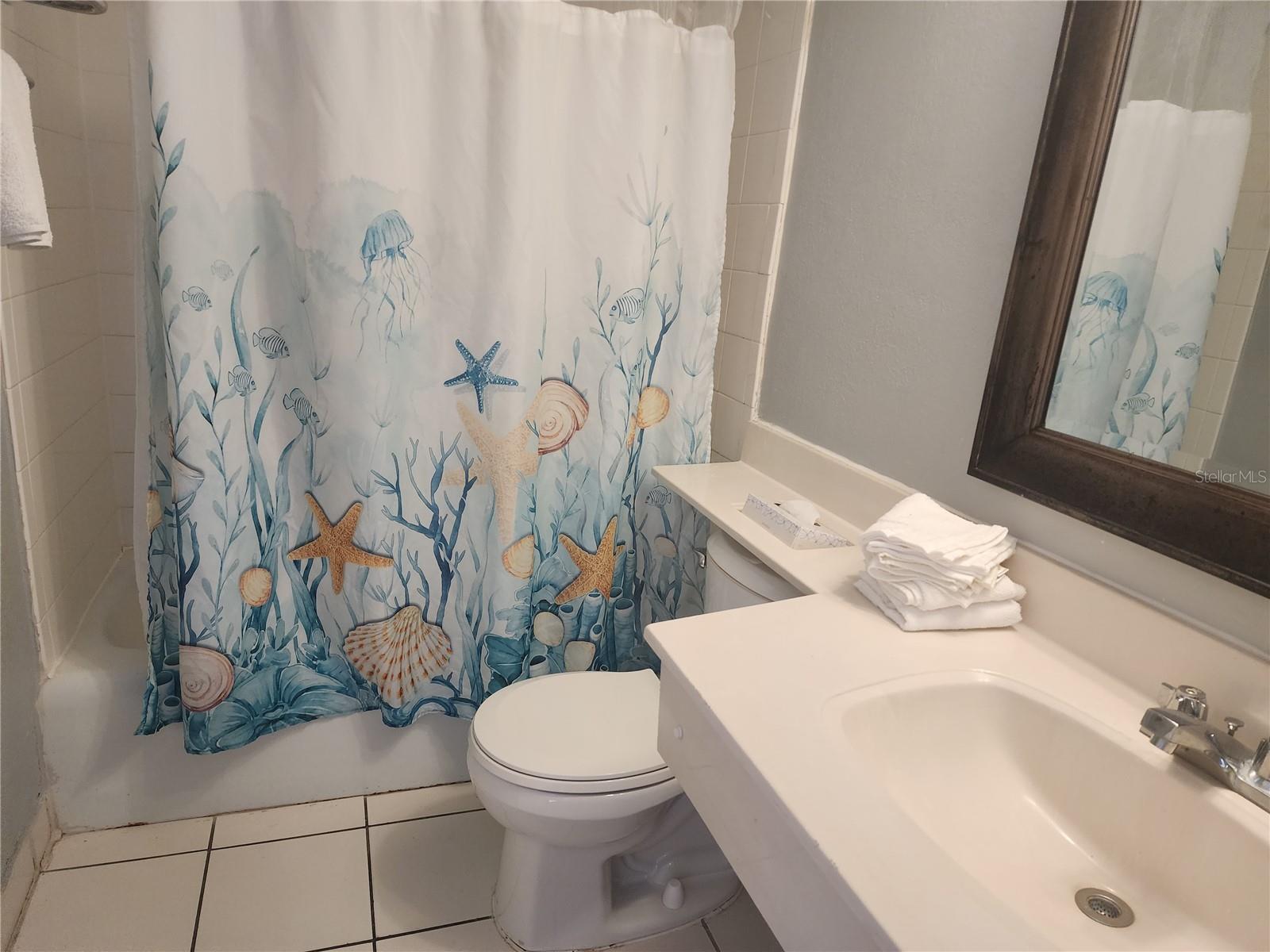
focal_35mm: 23
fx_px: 844
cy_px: 476
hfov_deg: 73.9
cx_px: 635
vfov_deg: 58.9
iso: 400
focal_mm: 6.4
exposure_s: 1/120
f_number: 1.8
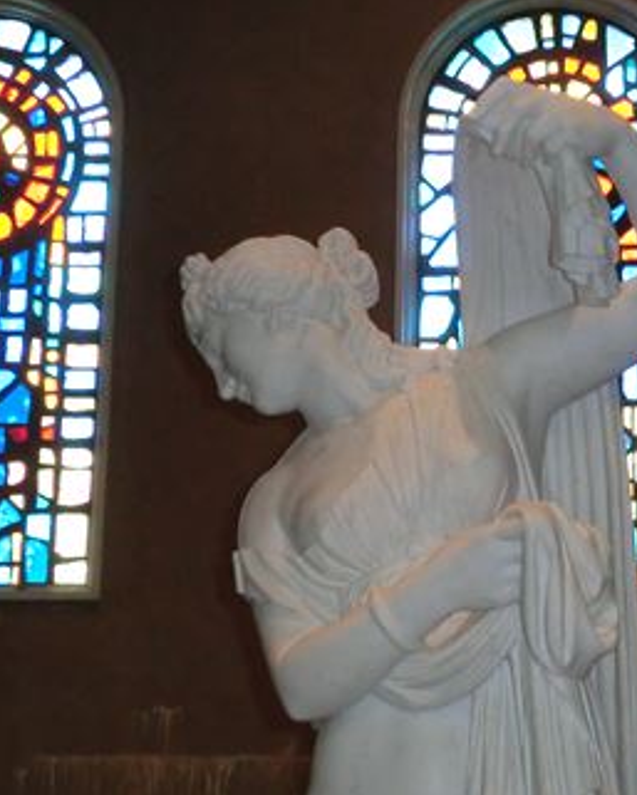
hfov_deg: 20.4
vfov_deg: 25.6
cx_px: 548
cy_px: 508
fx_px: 1743
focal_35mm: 74
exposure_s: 1/60
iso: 400
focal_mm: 6.9
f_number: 3.9
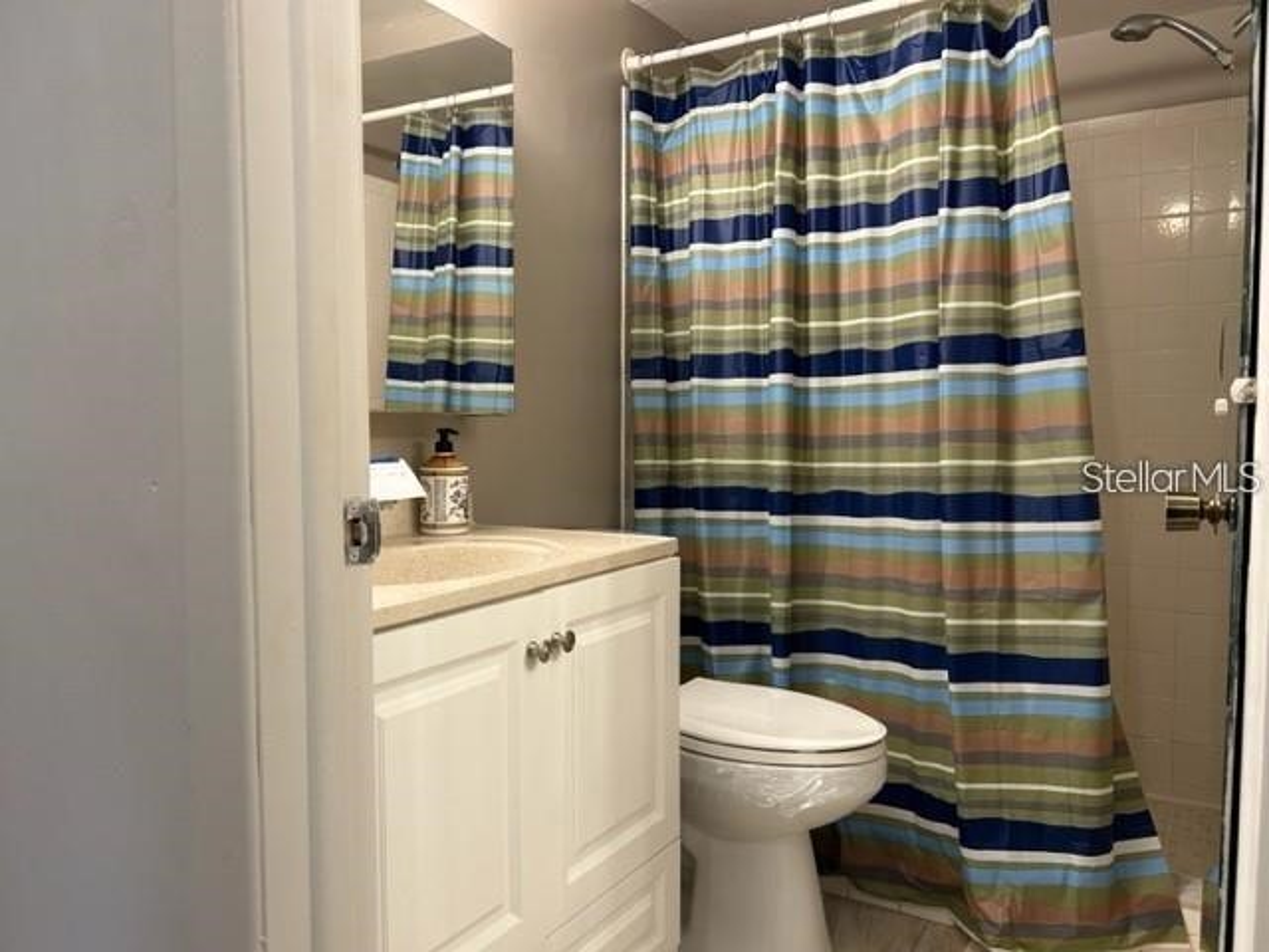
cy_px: 476
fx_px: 953
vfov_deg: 53.1
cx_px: 634
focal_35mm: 26
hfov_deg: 67.3
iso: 100
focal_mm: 5.7
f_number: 1.5
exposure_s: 1/60
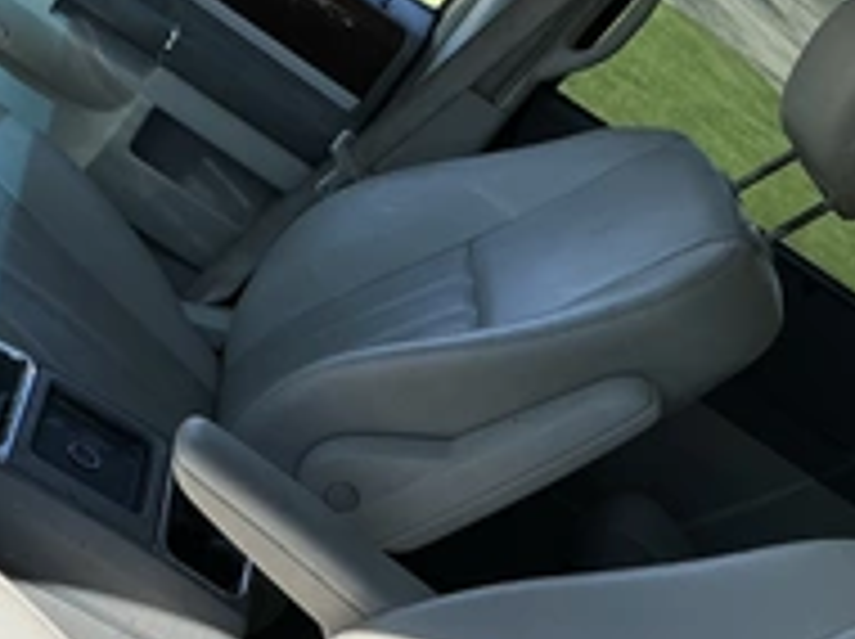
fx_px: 1455
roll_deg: -40.3
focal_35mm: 59
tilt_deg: -31.9
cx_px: 248
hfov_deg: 32.3
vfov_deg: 23.6
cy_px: 652
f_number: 1.8
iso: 25
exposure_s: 1/1342
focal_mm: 3
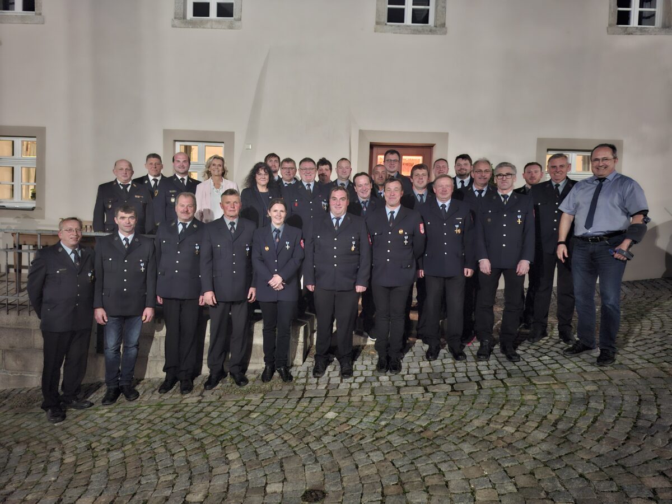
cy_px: 252
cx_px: 336
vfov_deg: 58.9
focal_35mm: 23
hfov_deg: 73.9
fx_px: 446
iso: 1250
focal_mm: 5.54
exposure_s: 1/11
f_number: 1.8
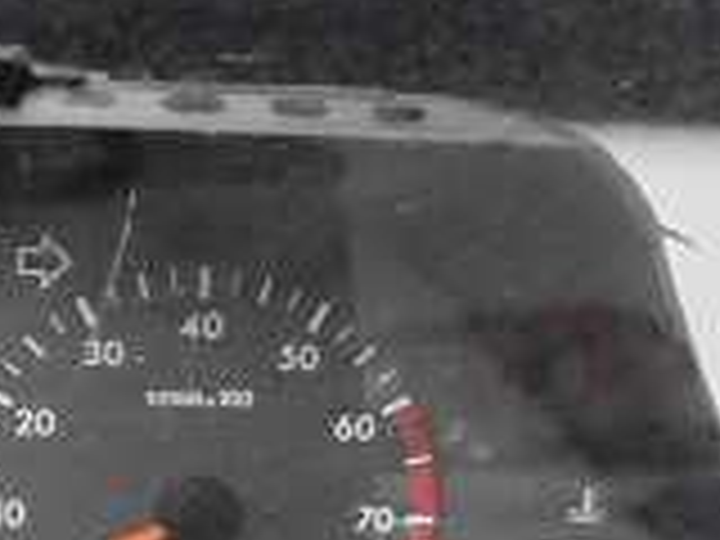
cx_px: -137
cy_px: 544
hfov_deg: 23.5
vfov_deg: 18.8
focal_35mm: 76
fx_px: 1581
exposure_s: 1/50
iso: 1600
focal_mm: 4.6
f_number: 3.5
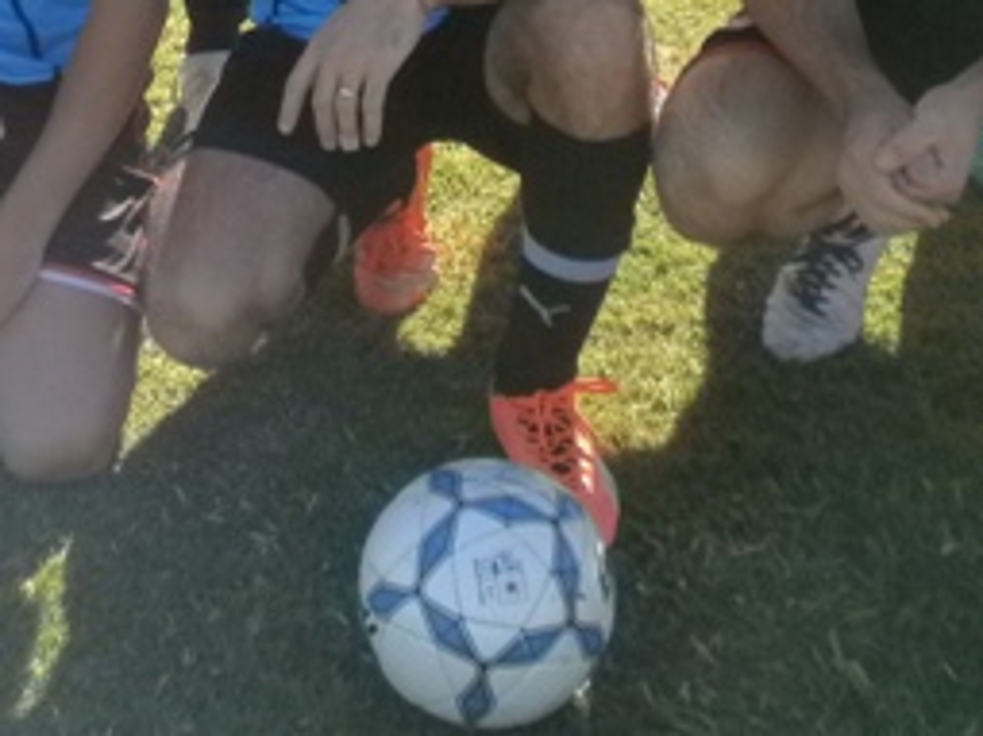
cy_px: -395
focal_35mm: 84
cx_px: 343
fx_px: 2384
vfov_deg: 16.0
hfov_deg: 23.2
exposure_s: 1/640
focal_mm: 4.8
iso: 100
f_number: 2.9
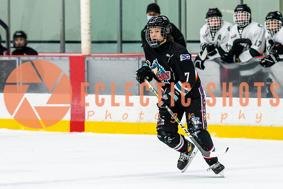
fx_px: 2674
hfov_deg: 6.1
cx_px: 164
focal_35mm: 340
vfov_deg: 4.0
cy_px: 59
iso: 2000
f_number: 2.8
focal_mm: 135
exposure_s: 1/640
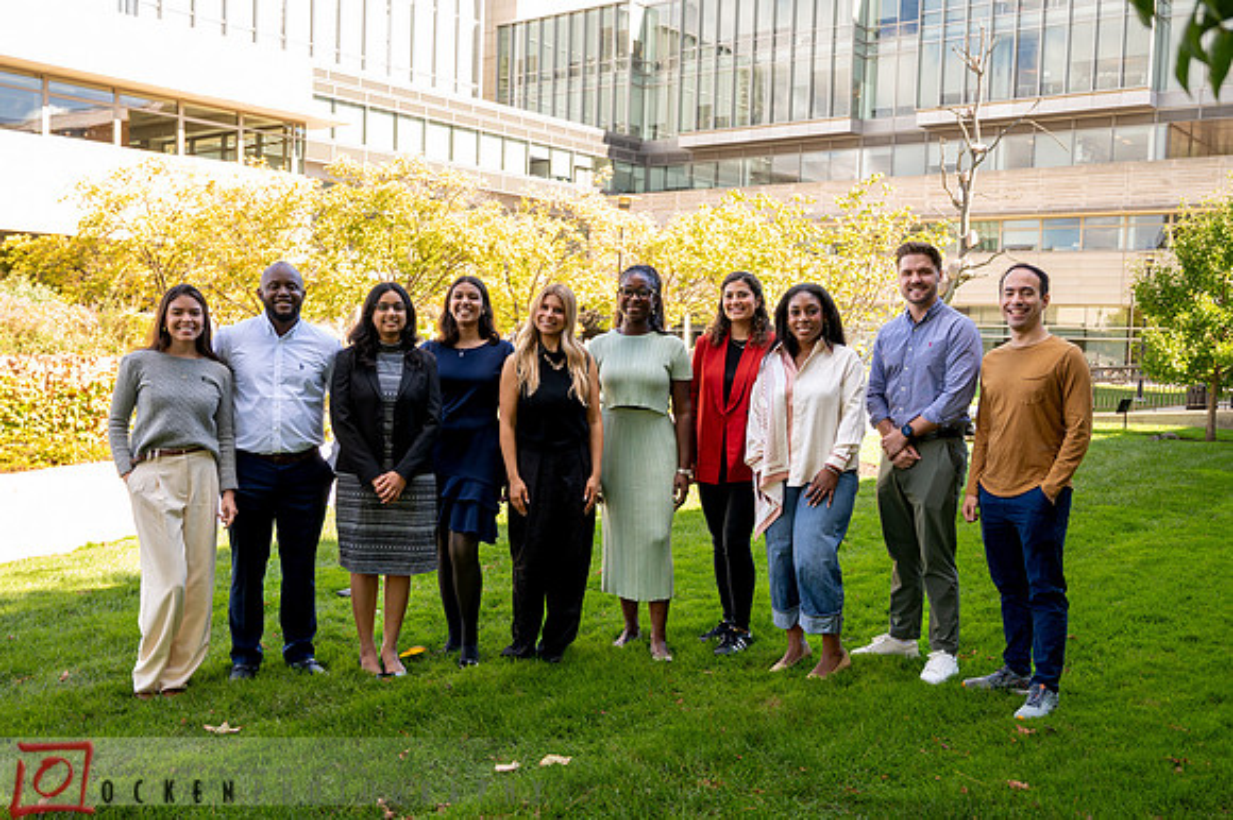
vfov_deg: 38.3
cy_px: 410
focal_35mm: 34
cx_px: 616
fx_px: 1181
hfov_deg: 55.1
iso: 400
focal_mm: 34.5
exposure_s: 1/320
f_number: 4.5
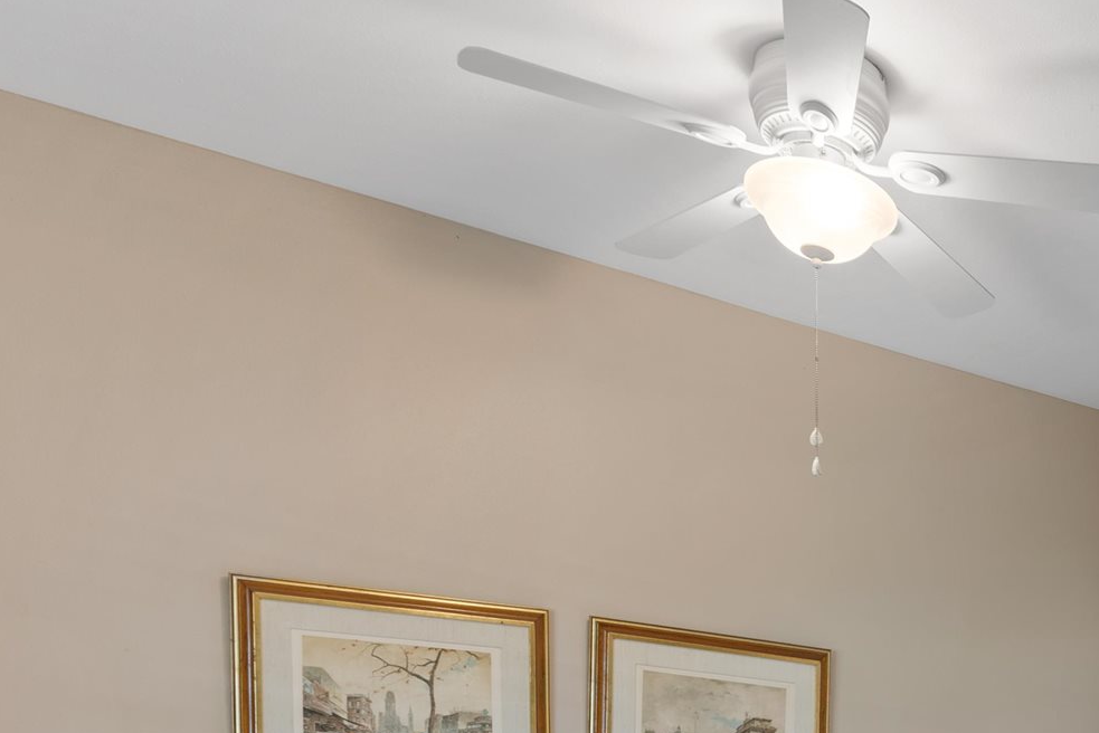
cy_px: 926
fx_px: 1527
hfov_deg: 33.1
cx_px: 1285
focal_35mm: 50
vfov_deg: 24.0
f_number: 8
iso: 100
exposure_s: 4
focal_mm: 16
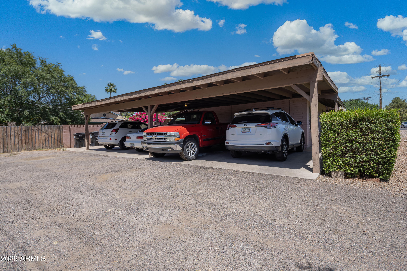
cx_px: 204
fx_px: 192
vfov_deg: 70.4
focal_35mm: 17
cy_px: 136
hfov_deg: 93.3
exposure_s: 1/200
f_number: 8
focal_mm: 17
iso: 125
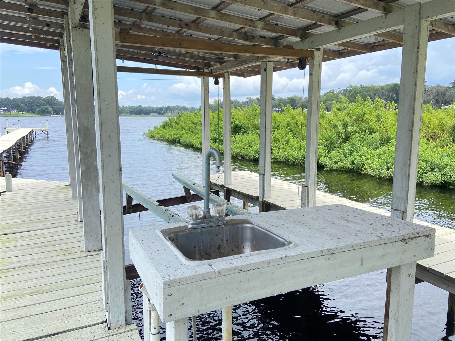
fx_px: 342
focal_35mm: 26
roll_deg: +0.1
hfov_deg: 67.3
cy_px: 170
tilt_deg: -8.3
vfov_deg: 53.1
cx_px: 228
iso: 32
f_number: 1.8
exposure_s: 1/1245
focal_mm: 4.25
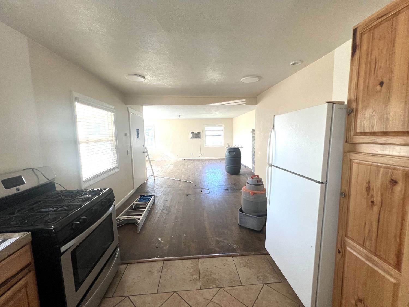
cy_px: 154
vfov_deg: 89.9
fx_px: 154
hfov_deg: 106.2
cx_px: 204
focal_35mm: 13
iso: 100
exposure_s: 1/99
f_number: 1.8
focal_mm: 1.57
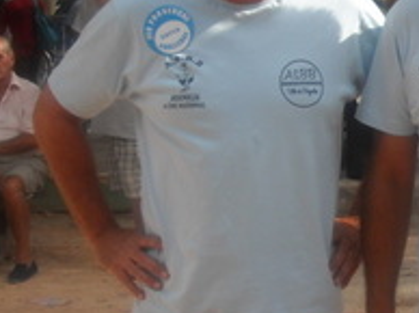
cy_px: 202
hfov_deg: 17.2
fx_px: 1342
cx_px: 452
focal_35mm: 111
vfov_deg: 13.3
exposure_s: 1/161
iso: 64
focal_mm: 5.7
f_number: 5.6
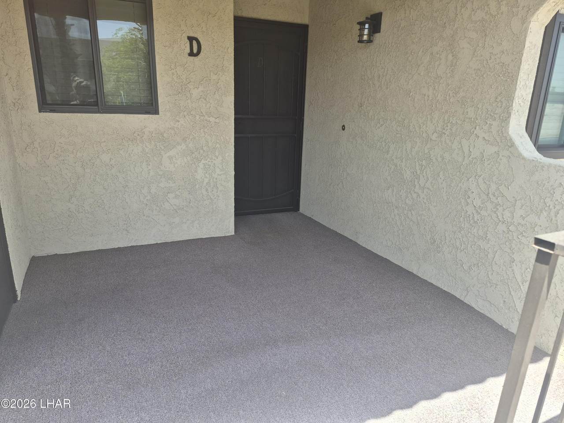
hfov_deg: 73.9
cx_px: 282
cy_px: 212
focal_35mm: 23
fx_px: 375
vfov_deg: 58.9
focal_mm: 5.4
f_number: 1.8
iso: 80
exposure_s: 1/850
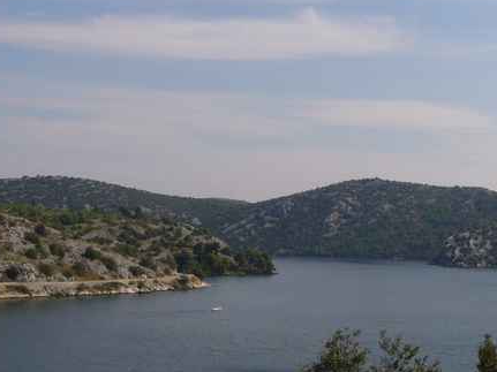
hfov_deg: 29.5
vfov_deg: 22.6
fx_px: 933
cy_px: 167
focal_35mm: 65
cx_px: 359
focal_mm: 5.8
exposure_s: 1/640
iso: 80
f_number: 5.6
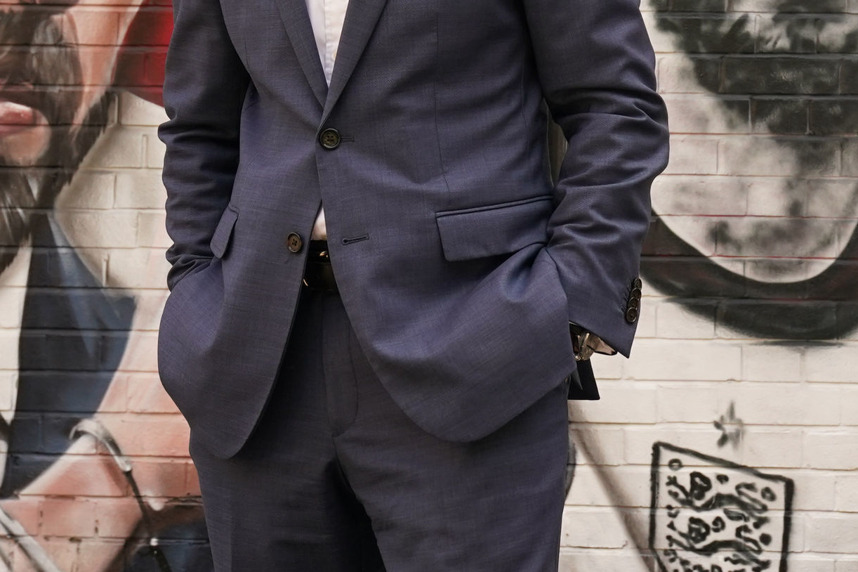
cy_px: -64
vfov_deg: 12.7
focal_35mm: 106
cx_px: 718
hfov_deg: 19.0
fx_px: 2525
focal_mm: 37
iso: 800
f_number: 5.6
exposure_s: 1/800
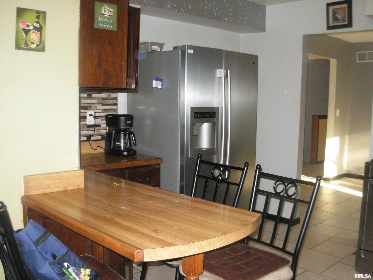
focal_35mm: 38
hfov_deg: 49.0
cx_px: 186
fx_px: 409
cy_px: 140
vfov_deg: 37.7
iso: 400
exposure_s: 1/114
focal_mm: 6.3
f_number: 2.9
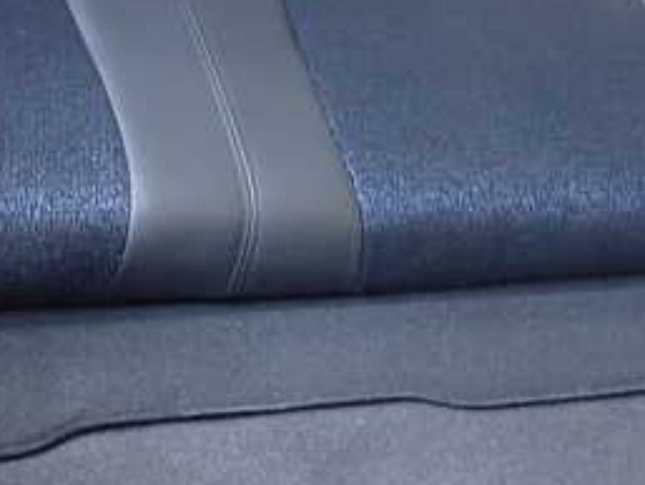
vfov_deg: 20.8
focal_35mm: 70
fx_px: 1305
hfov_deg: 27.1
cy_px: 113
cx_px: 115
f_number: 2.3
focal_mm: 5.4
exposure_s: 1/20
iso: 800
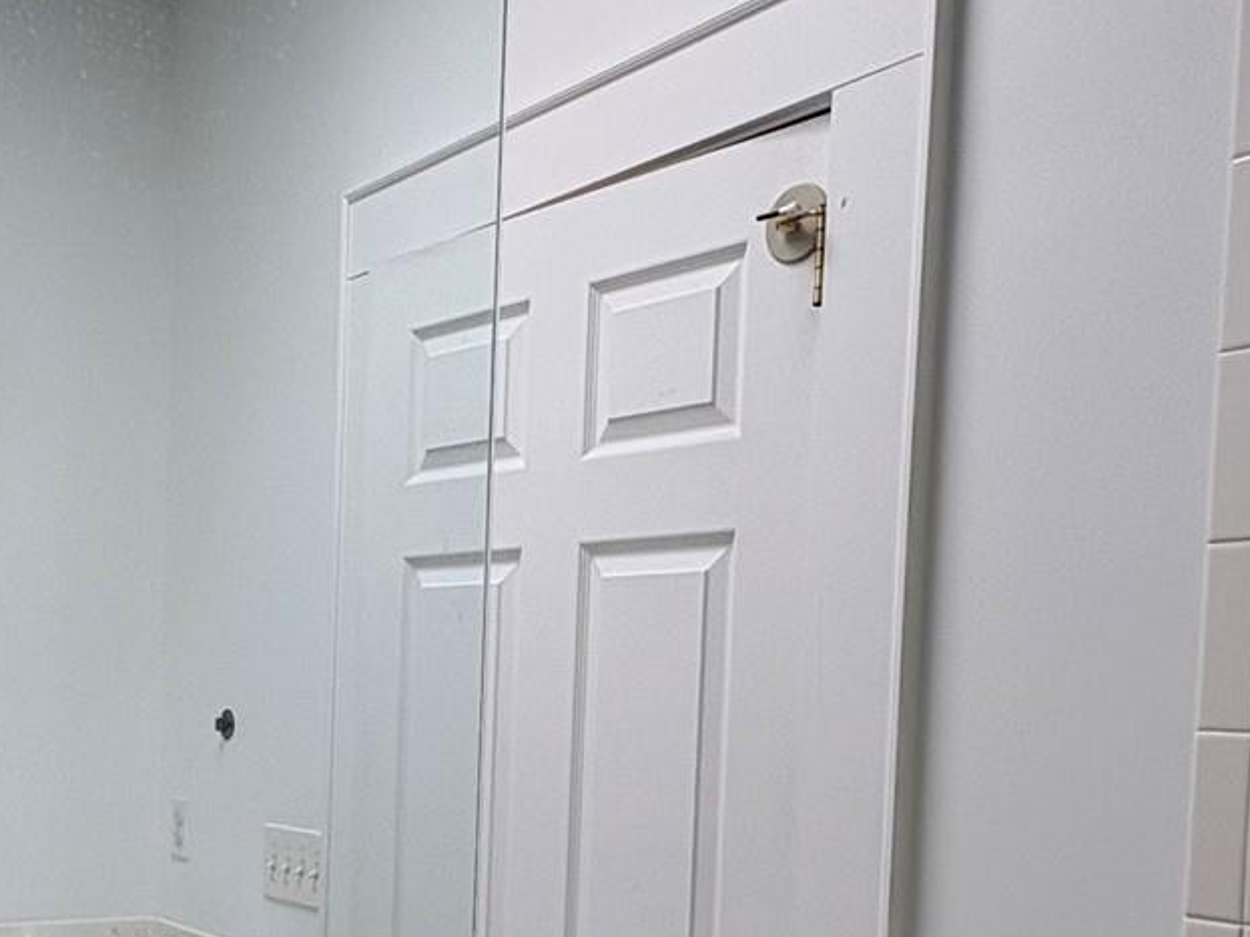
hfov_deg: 39.8
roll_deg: -1.9
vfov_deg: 30.5
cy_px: 785
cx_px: 279
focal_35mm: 46
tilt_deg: -3.8
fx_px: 1661
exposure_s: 1/187
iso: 40
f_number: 2.2
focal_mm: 2.22
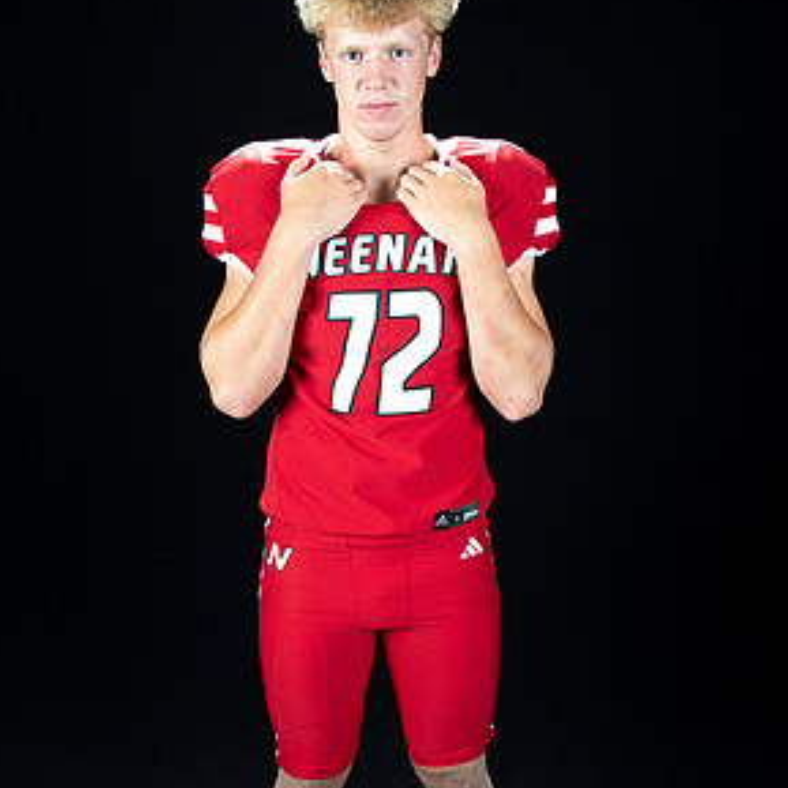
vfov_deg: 44.6
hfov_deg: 44.9
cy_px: 485
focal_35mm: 37
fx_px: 953
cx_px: 387
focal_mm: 28
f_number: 9
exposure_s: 1/160
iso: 320
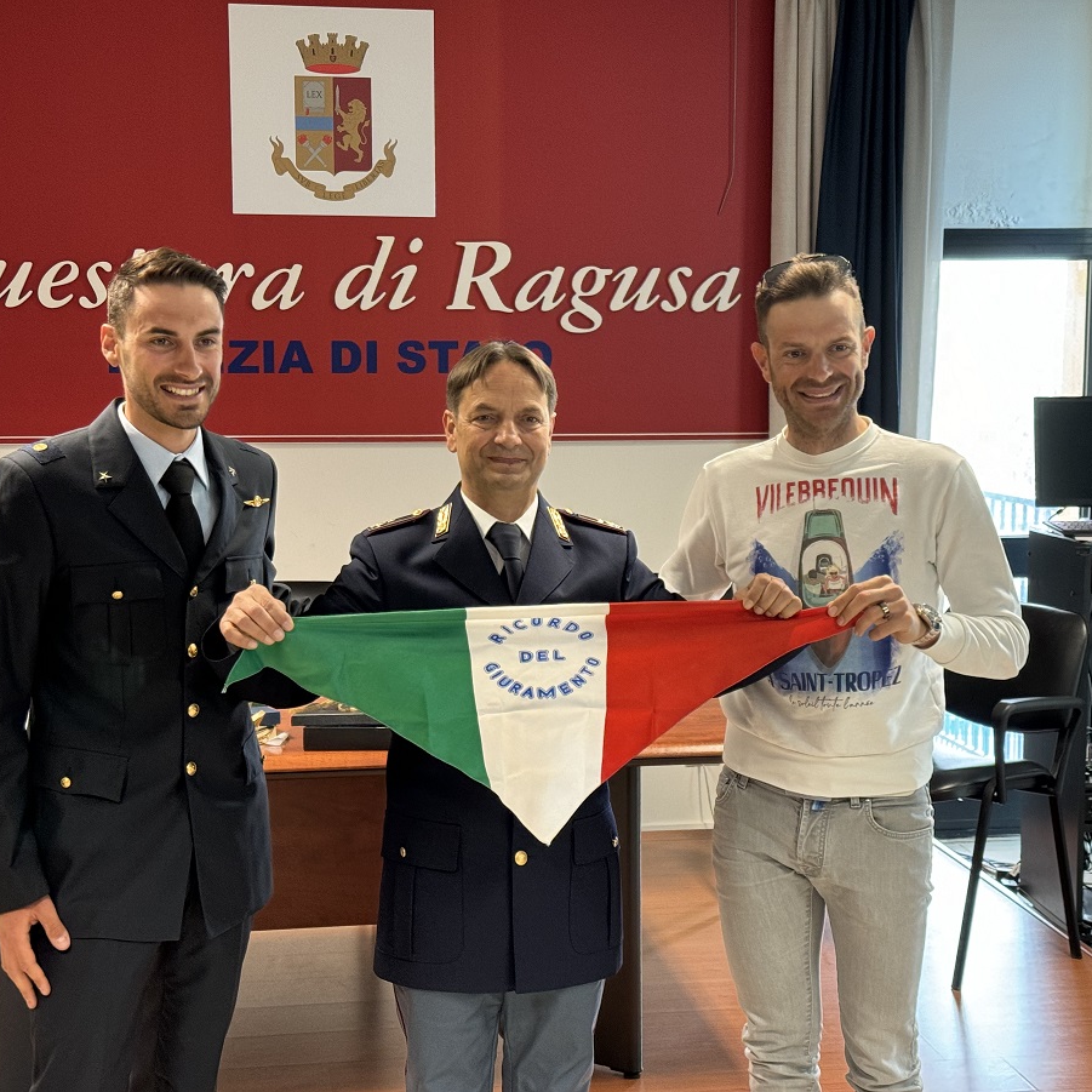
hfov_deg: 30.0
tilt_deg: -5.2
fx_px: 2034
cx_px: 531
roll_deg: +0.5
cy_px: 544
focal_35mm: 57
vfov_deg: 30.0
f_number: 1.78
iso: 200
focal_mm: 6.86
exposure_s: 1/33
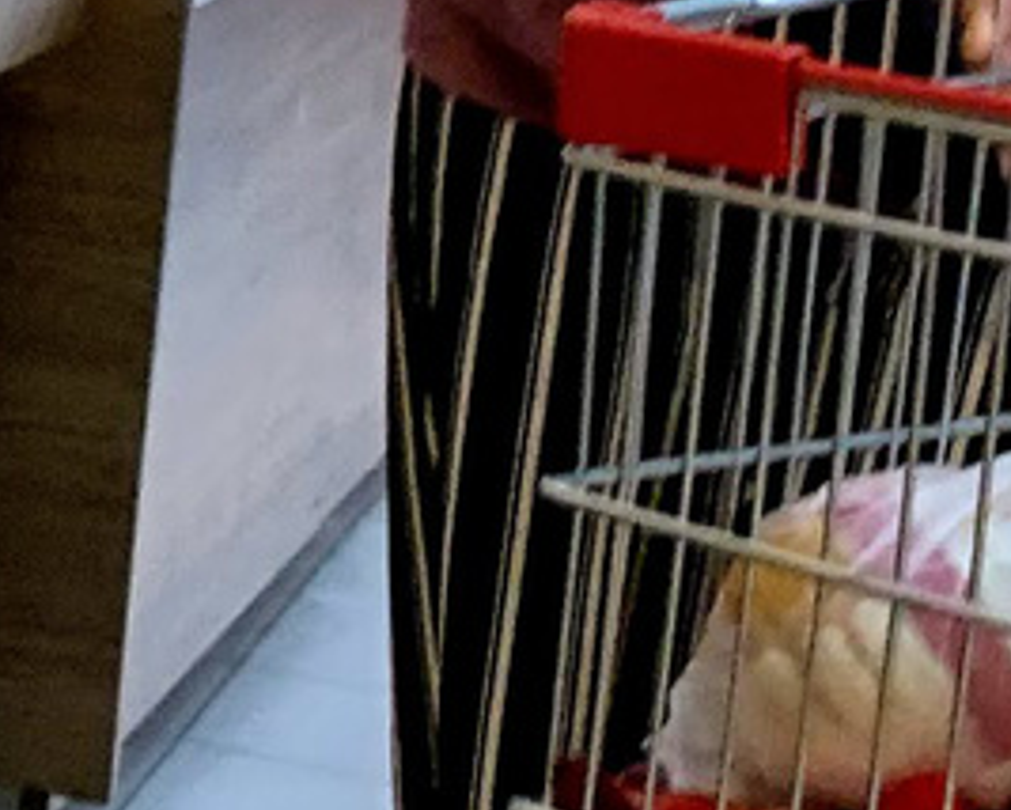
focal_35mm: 190
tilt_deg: -6.0
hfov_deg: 8.3
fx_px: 5689
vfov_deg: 8.0
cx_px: -2200
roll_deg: -4.4
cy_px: -333
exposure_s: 1/50
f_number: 1.8
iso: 64
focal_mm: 4.25
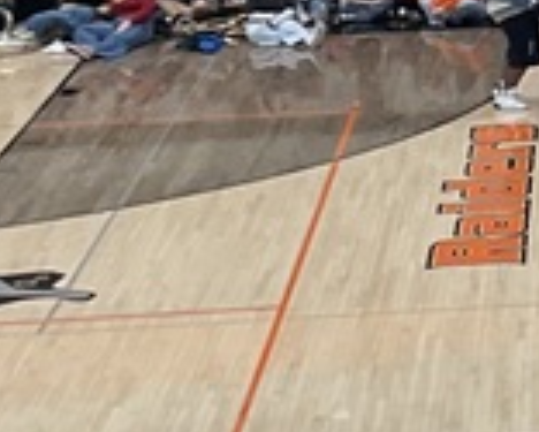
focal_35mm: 186
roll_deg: -1.6
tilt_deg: -9.6
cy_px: -59
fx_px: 2969
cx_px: 1030
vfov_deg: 8.3
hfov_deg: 9.7
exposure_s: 1/60
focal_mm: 3
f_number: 1.8
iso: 64
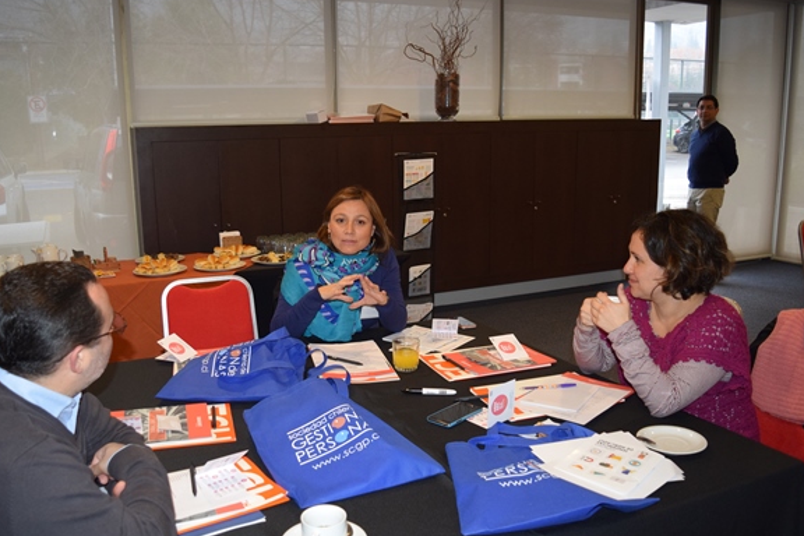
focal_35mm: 30
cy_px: 283
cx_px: 364
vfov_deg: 43.6
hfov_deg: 61.8
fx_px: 670
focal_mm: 18
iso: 1100
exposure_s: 1/60
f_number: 3.5
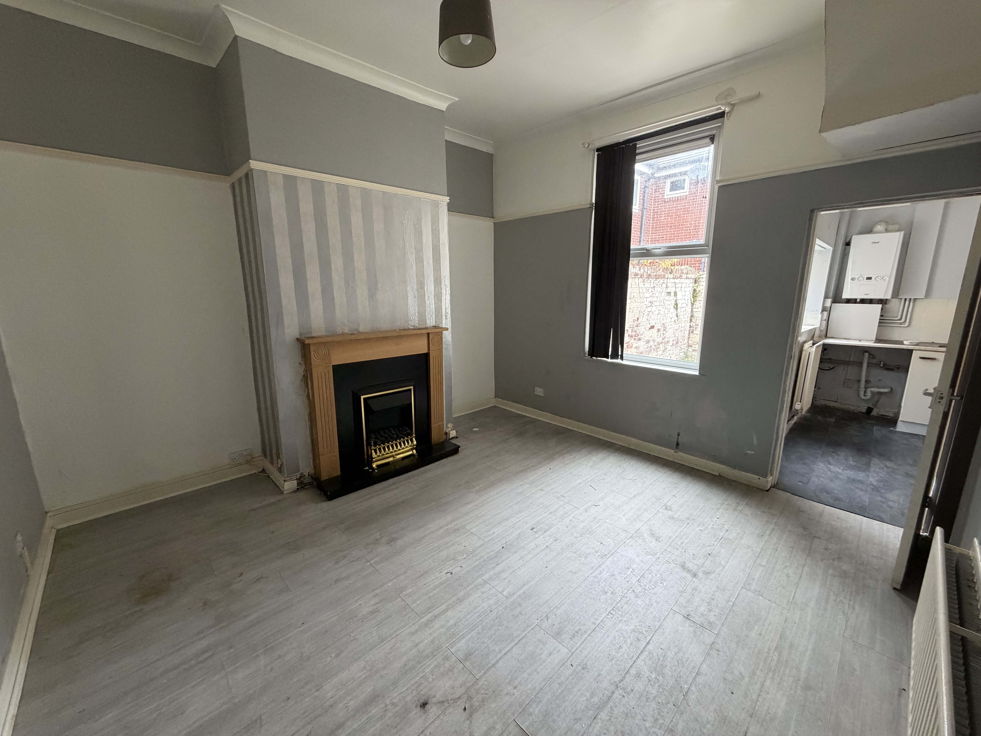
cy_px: 368
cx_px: 490
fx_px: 397
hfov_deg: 102.1
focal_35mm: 14
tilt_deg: -10.8
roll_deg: -1.0
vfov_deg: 85.7
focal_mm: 2.22
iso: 320
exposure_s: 1/95
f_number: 2.2
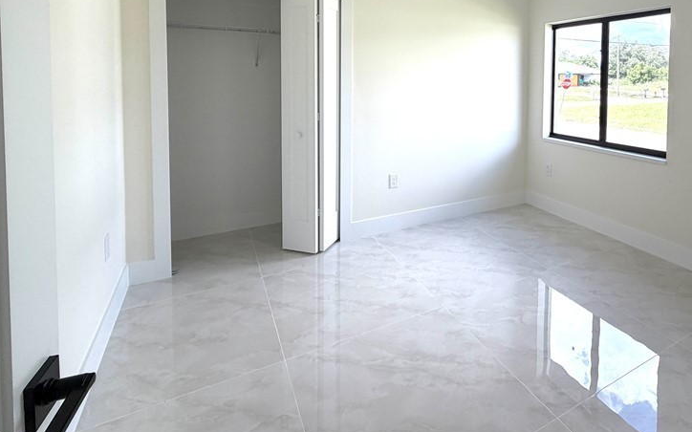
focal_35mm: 21
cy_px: 94
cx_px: 447
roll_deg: -2.1
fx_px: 396
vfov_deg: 53.8
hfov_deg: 80.2
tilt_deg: -2.8
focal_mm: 2.22
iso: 50
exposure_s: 1/213
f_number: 2.2
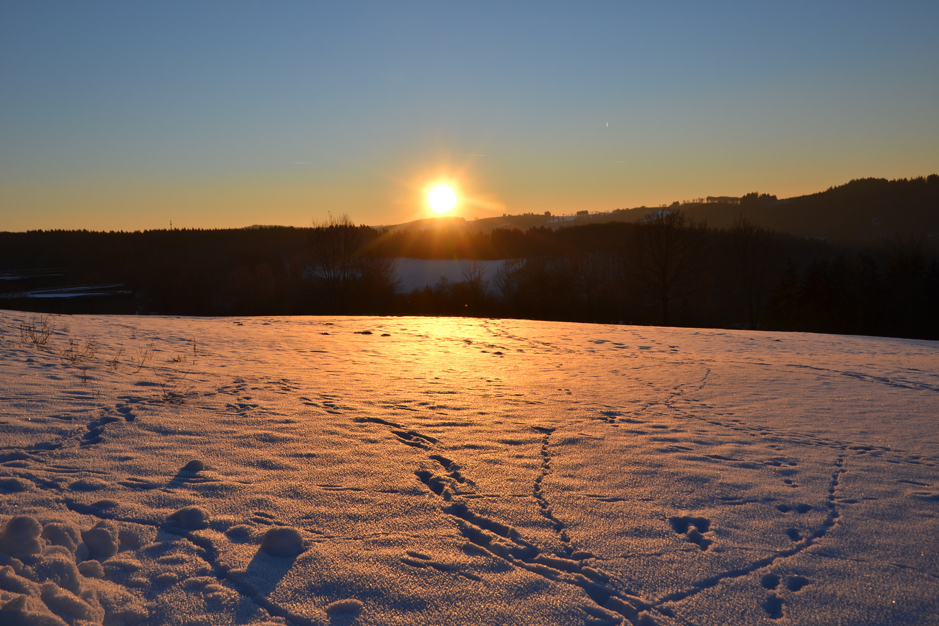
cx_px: 470
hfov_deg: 57.2
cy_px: 313
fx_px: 861
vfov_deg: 40.0
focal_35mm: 33
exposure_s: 1/250
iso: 100
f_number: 8
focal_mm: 22
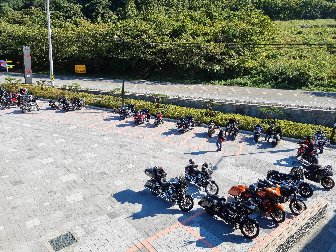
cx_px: 168
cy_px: 126
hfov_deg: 67.3
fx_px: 252
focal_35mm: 26
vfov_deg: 53.1
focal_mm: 5.4
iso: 50
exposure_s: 1/1866
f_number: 1.8
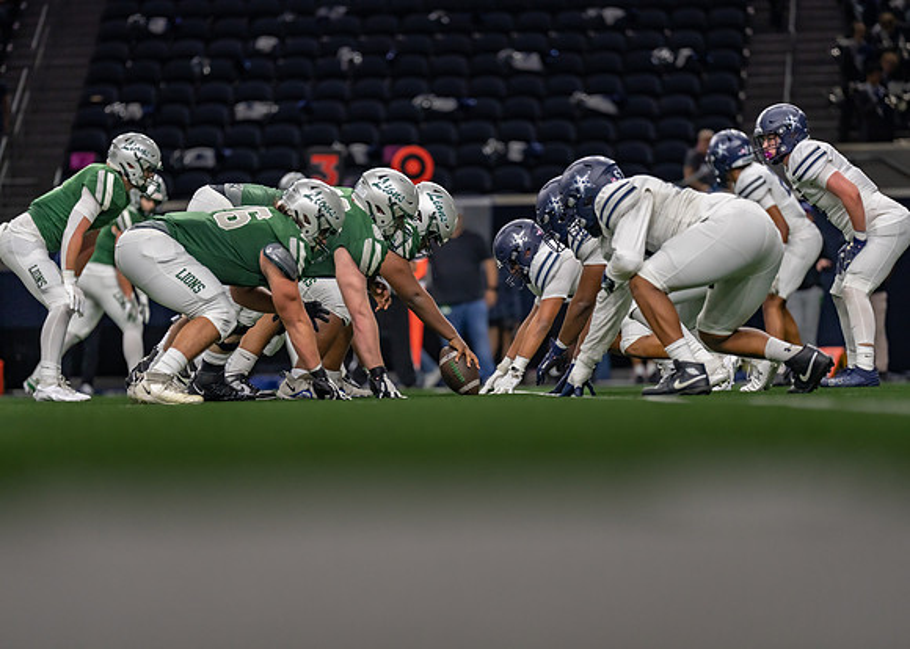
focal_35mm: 210
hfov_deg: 9.6
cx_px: 455
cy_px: 324
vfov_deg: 6.9
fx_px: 5415
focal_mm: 200
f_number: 2.8
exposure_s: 1/1250
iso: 1600
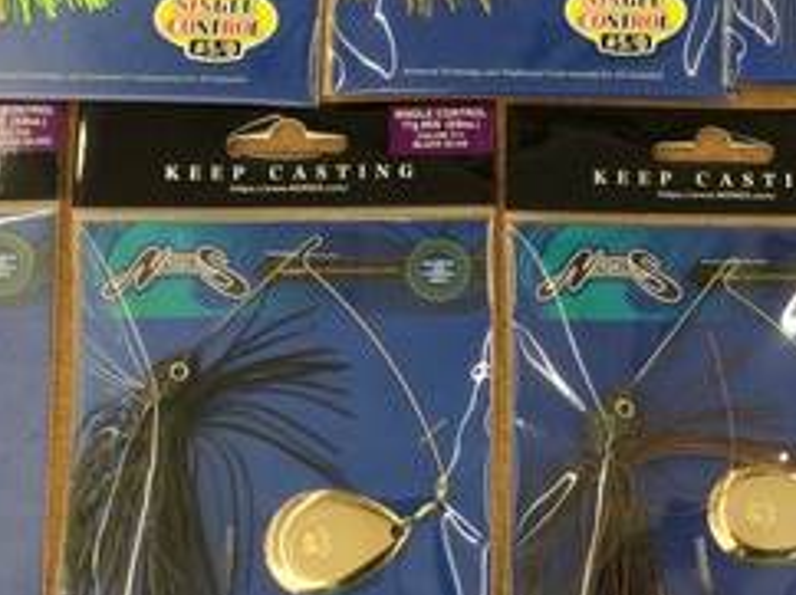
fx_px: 1769
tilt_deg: -76.0
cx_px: 530
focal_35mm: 77
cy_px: 204
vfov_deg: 19.1
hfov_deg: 25.2
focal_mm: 3.3
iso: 25
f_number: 2.4
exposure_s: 1/30
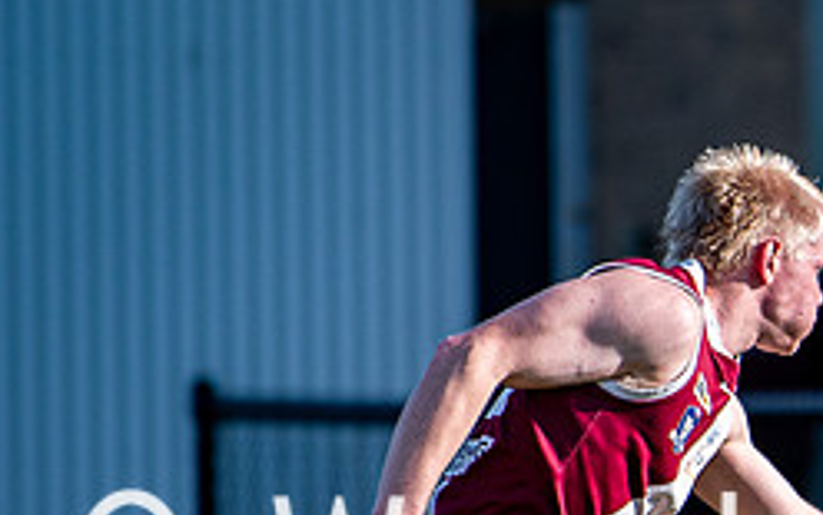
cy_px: 611
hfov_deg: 1.9
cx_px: 1396
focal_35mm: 1079
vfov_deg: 1.2
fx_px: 24201
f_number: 2.8
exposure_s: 1/2500
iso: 220
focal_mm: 200
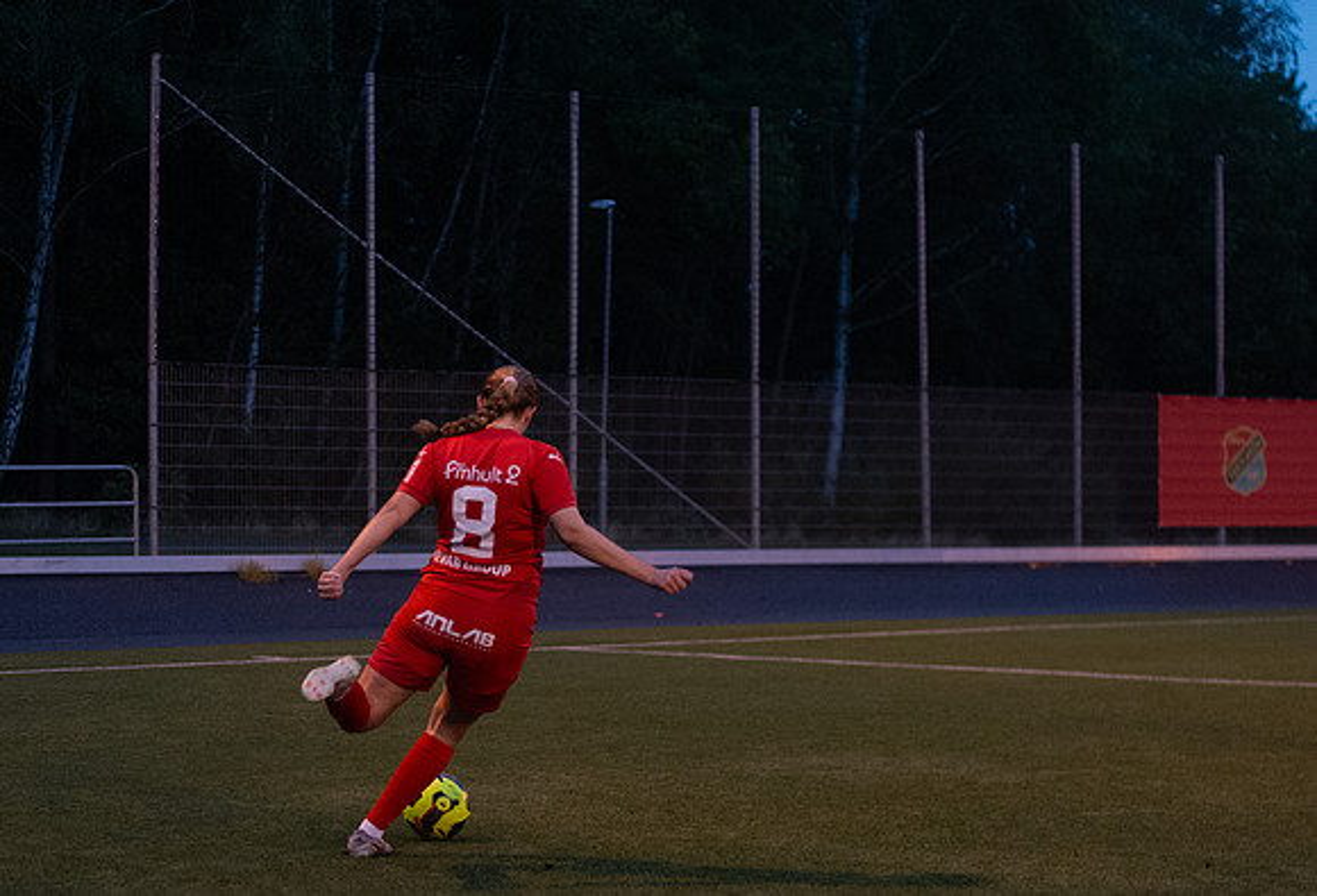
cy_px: 506
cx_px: 548
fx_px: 3121
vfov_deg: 16.3
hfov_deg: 23.8
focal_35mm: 85
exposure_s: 1/640
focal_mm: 70
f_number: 3.2
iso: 8000
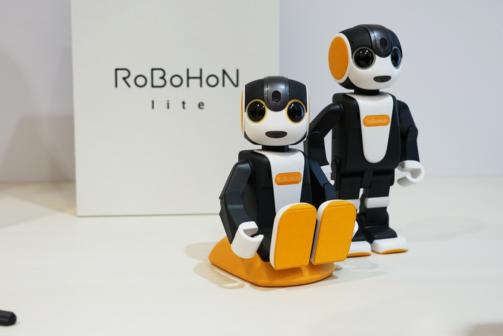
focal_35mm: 64
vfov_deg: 21.2
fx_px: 894
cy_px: 168
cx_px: 252
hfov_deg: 31.4
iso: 400
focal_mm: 43
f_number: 4
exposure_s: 1/80
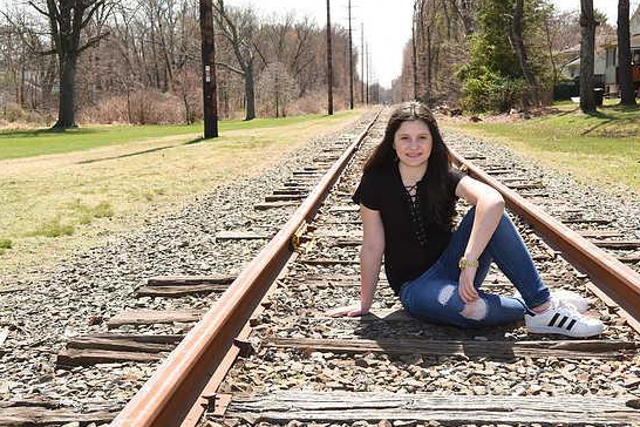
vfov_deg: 26.5
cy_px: 206
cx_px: 338
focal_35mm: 51
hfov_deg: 38.9
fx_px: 907
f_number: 13
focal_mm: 48
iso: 800
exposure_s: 1/250
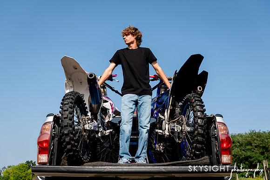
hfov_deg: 49.8
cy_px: 90
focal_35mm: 39
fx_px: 291
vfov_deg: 34.4
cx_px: 135
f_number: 5.6
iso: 200
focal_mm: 38
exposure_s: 1/1000
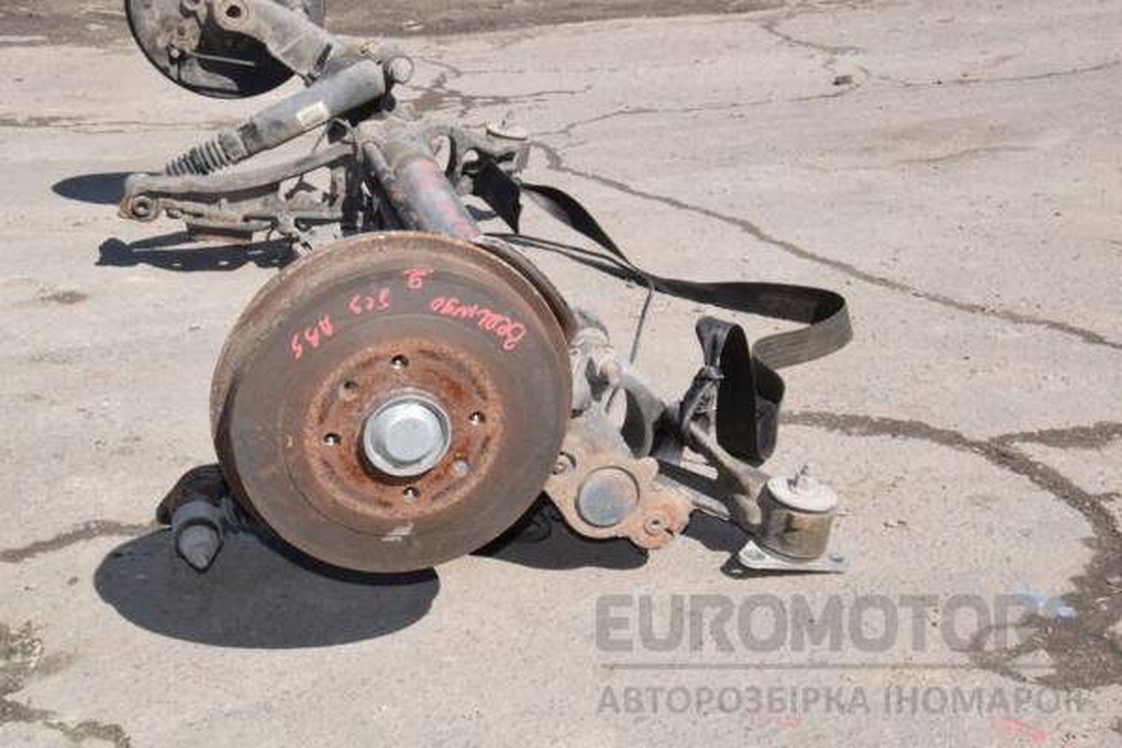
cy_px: 374
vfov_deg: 21.6
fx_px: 1963
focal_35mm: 63
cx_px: 561
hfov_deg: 31.9
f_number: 25
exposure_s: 1/200
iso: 800
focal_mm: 42
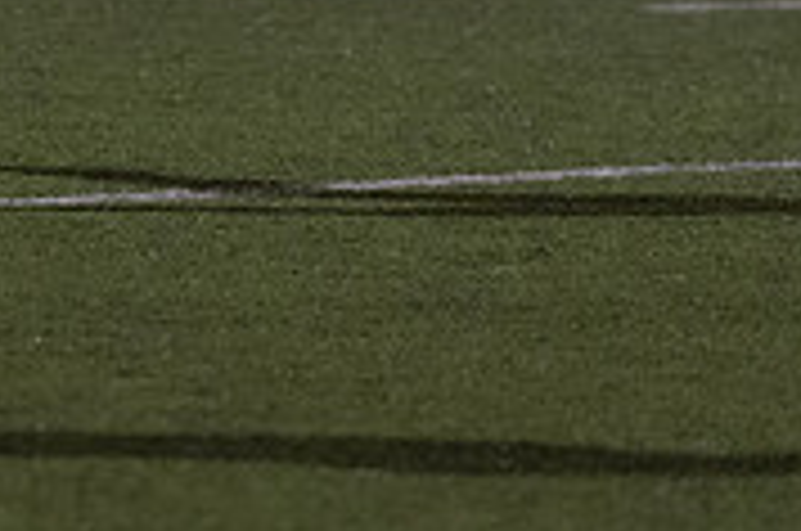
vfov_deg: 1.8
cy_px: -316
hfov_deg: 2.7
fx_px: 16702
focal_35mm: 752
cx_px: -161
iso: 5000
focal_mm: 154
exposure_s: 1/1000
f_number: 2.8
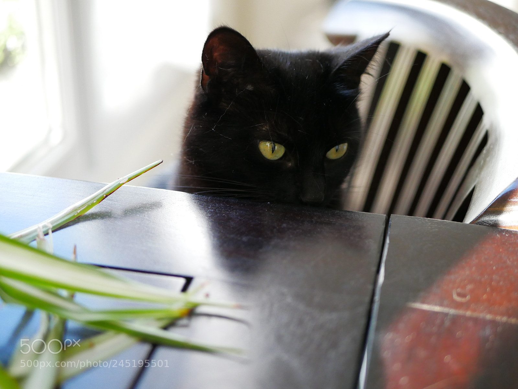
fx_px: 749
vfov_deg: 29.1
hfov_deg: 38.2
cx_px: 259
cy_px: 194
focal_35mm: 50
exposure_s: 1/800
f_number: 1.8
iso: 1600
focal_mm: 25
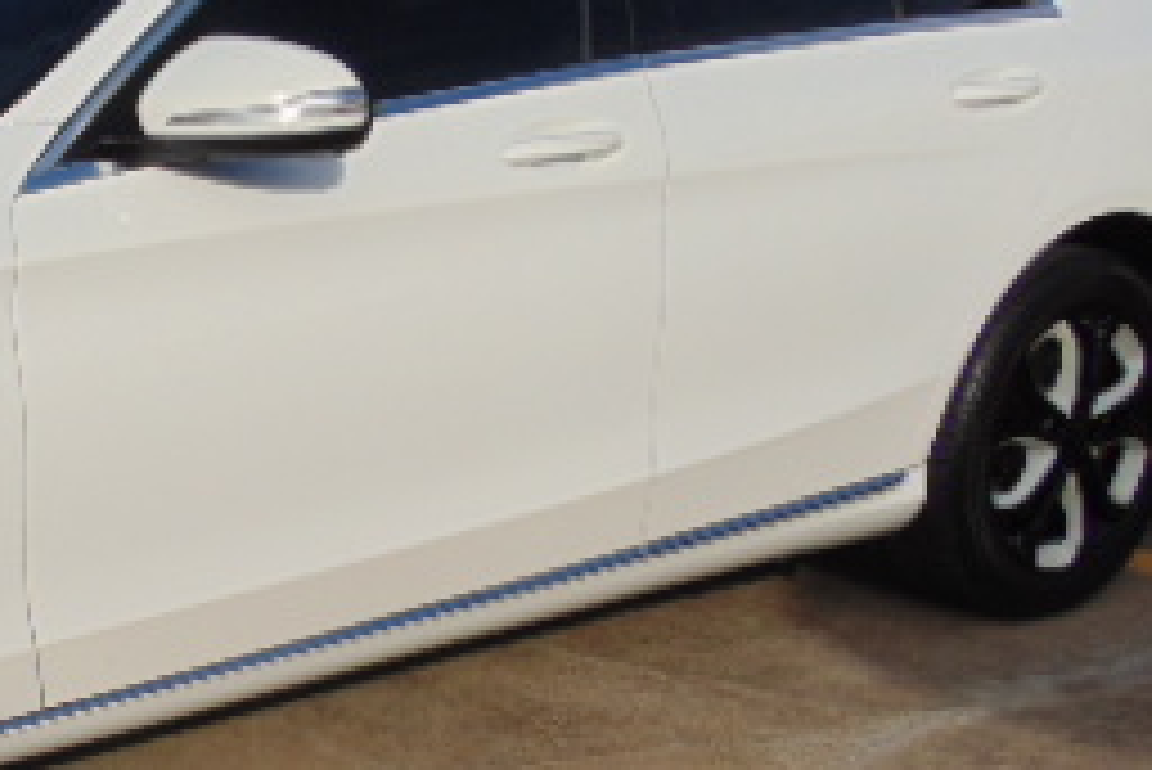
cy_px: 423
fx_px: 2497
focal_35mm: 78
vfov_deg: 17.5
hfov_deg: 24.6
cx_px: -45
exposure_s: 1/500
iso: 80
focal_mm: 5.4
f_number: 8
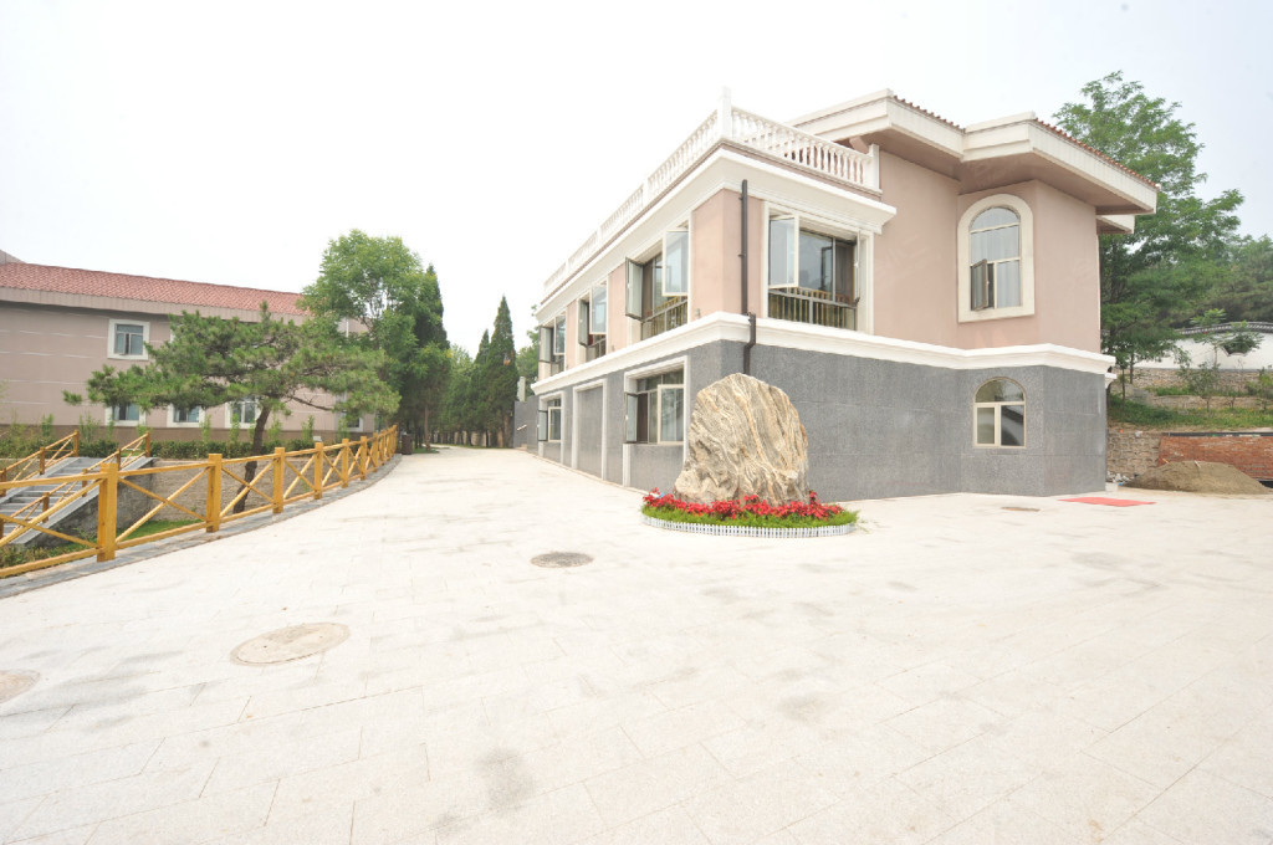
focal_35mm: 14
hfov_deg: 104.3
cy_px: 422
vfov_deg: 81.1
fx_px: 494
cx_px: 636
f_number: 9
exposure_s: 1/200
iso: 200
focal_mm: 14
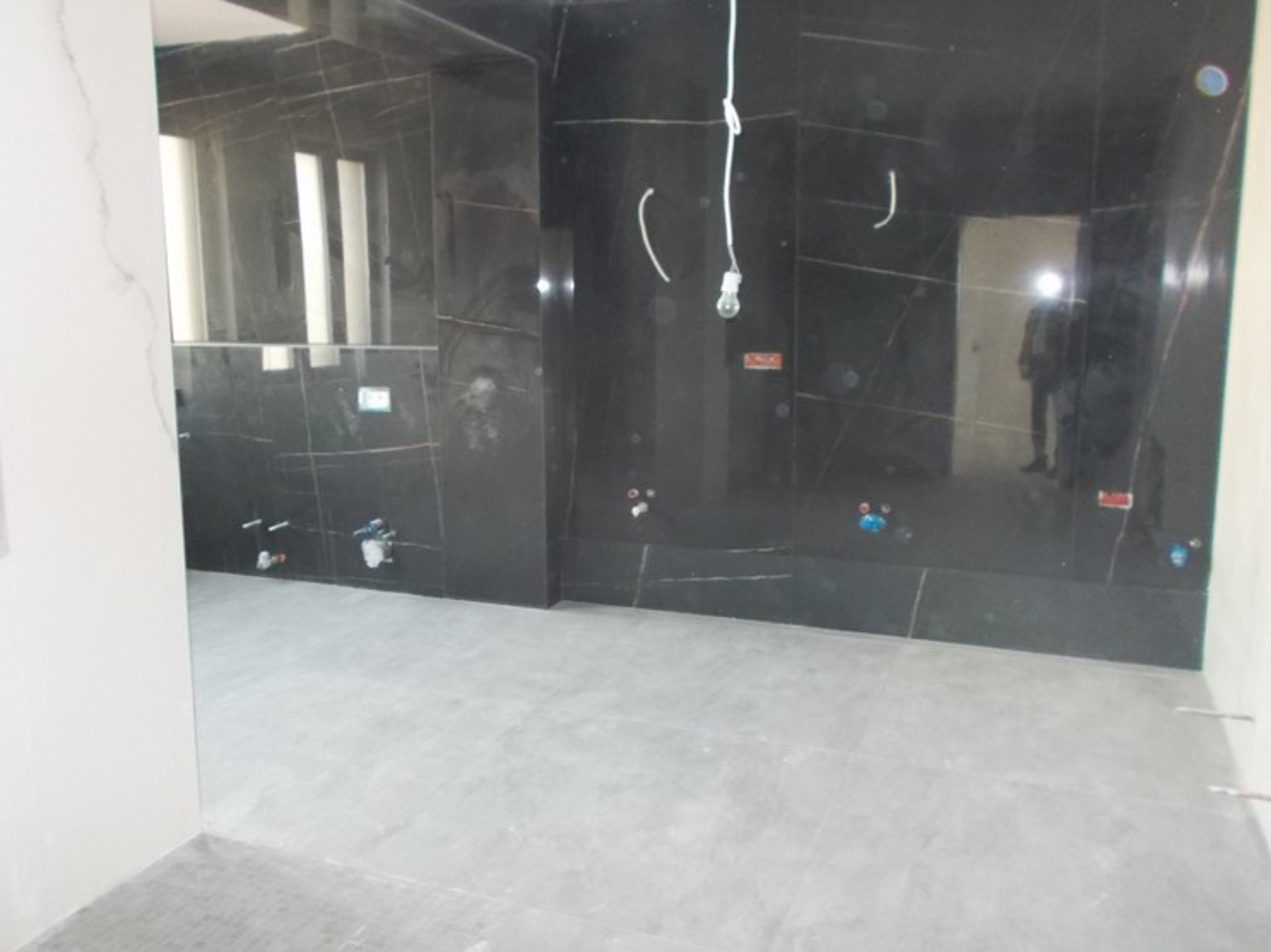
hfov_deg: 63.5
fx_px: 1028
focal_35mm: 28
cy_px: 443
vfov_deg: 49.7
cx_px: 641
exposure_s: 1/25
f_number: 3.2
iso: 560
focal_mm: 4.6
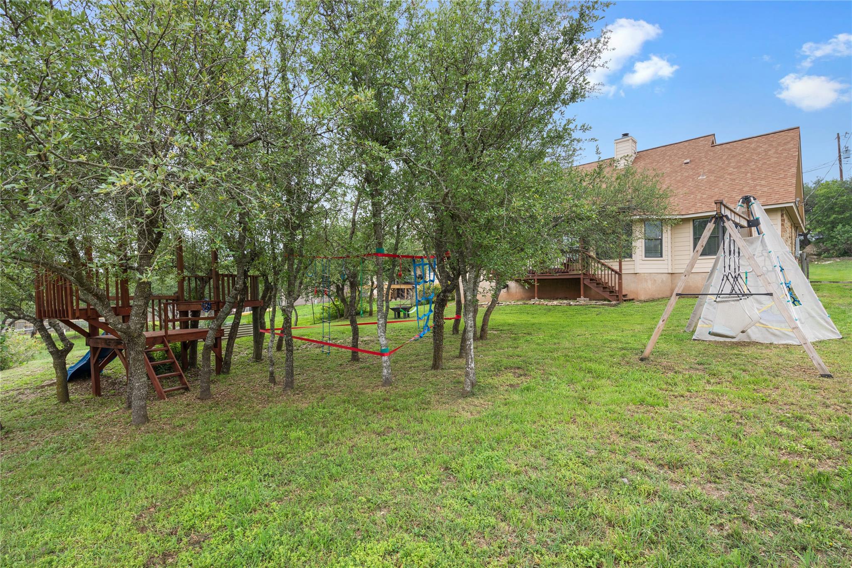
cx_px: 426
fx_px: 402
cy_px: 284
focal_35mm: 17
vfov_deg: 70.5
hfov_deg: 93.3
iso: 400
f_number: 8
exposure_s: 1/40
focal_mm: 17
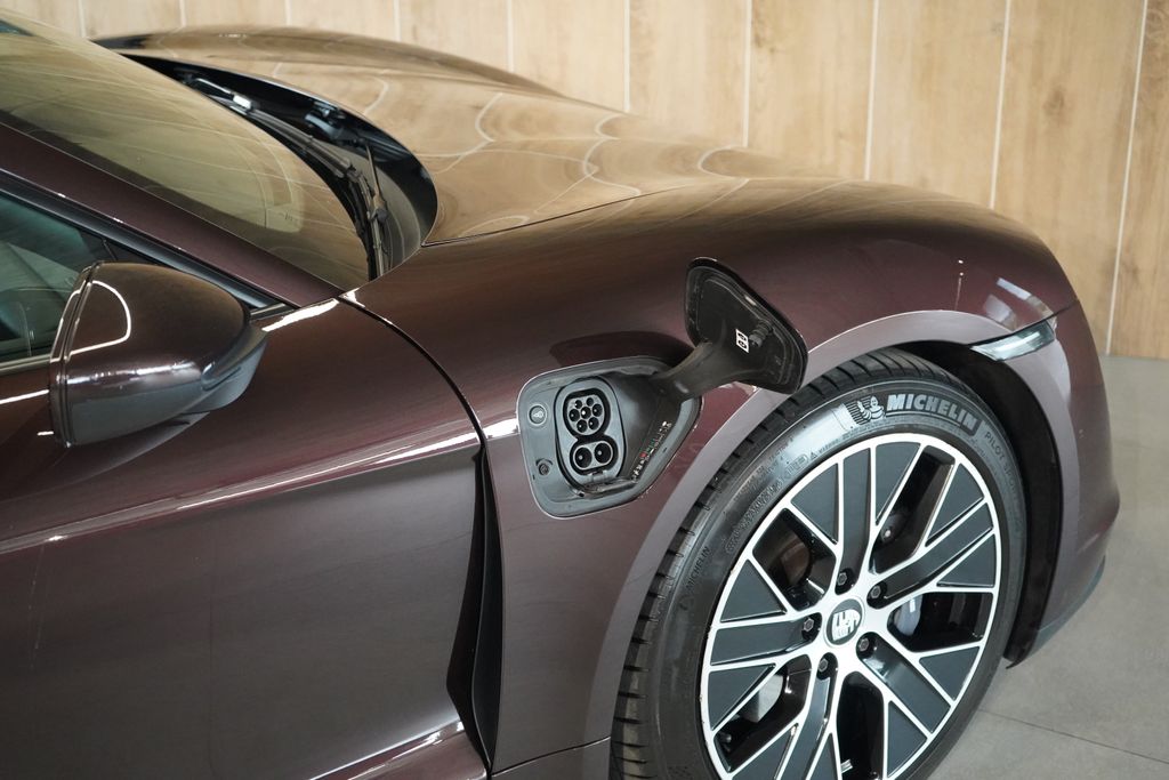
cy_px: 390
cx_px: 584
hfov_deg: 38.9
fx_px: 1656
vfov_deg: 26.5
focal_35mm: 51
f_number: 4.5
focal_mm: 51
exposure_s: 1/160
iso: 12800
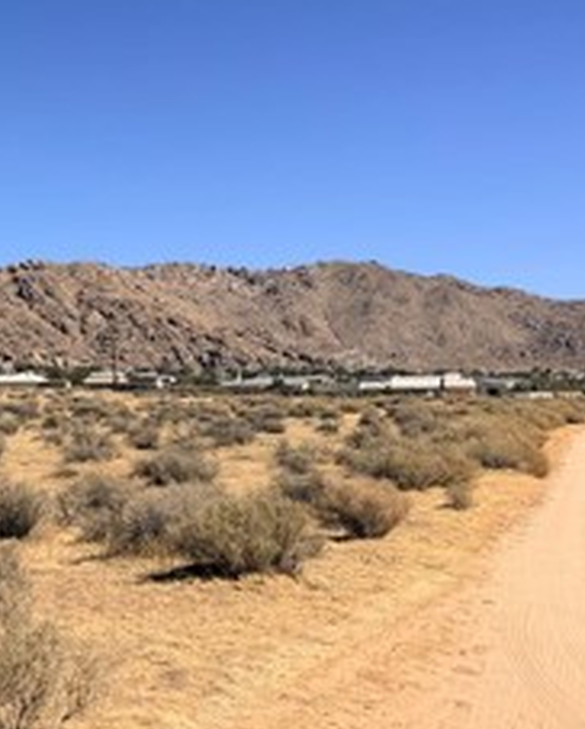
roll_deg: -0.1
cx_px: -366
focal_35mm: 66
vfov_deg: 28.5
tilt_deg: +6.2
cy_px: 244
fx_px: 1426
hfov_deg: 19.3
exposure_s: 1/8130
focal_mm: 6.76
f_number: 1.78
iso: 80
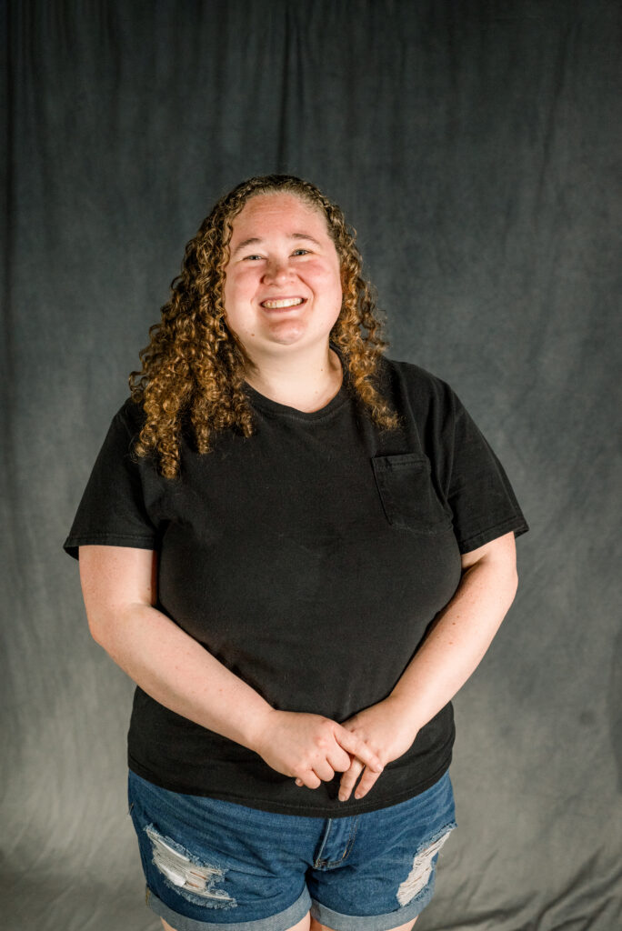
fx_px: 1294
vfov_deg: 39.6
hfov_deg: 27.0
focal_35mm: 50
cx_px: 311
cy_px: 466
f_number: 4.5
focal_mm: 50
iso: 2000
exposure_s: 1/250
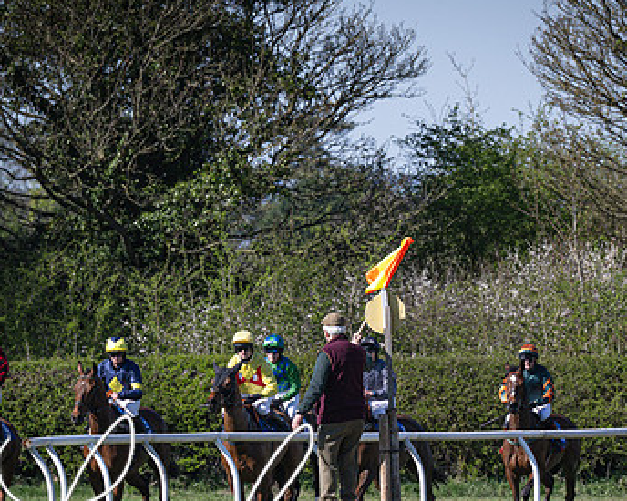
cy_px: 399
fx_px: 9239
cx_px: 349
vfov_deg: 3.1
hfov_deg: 3.9
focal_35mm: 498
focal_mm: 180
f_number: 5
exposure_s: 1/1600
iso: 200
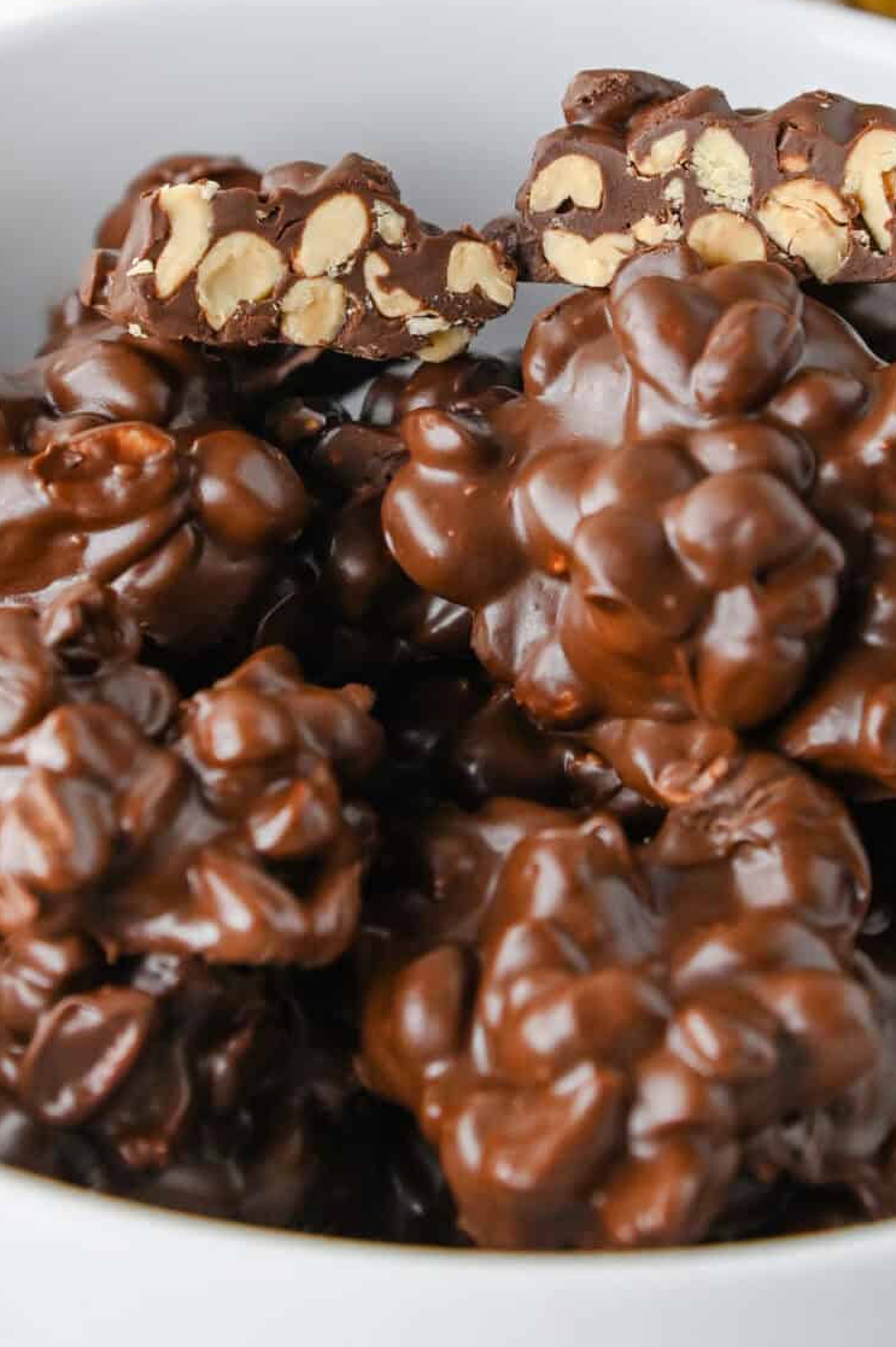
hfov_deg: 10.0
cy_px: 397
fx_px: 5122
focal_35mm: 137
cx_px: 486
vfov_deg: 14.9
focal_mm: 85
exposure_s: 1/250
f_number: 5.6
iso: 2200
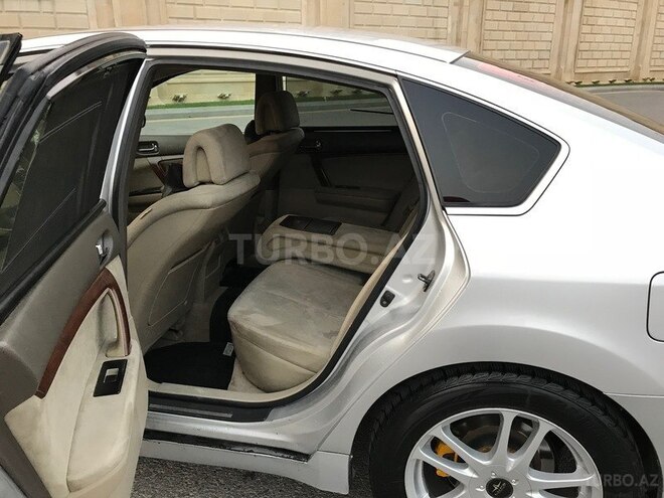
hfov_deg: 63.4
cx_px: 332
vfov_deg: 49.7
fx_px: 537
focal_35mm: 28
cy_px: 249
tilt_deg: -18.3
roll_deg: +0.0
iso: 40
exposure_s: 1/25
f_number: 1.8
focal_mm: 3.99
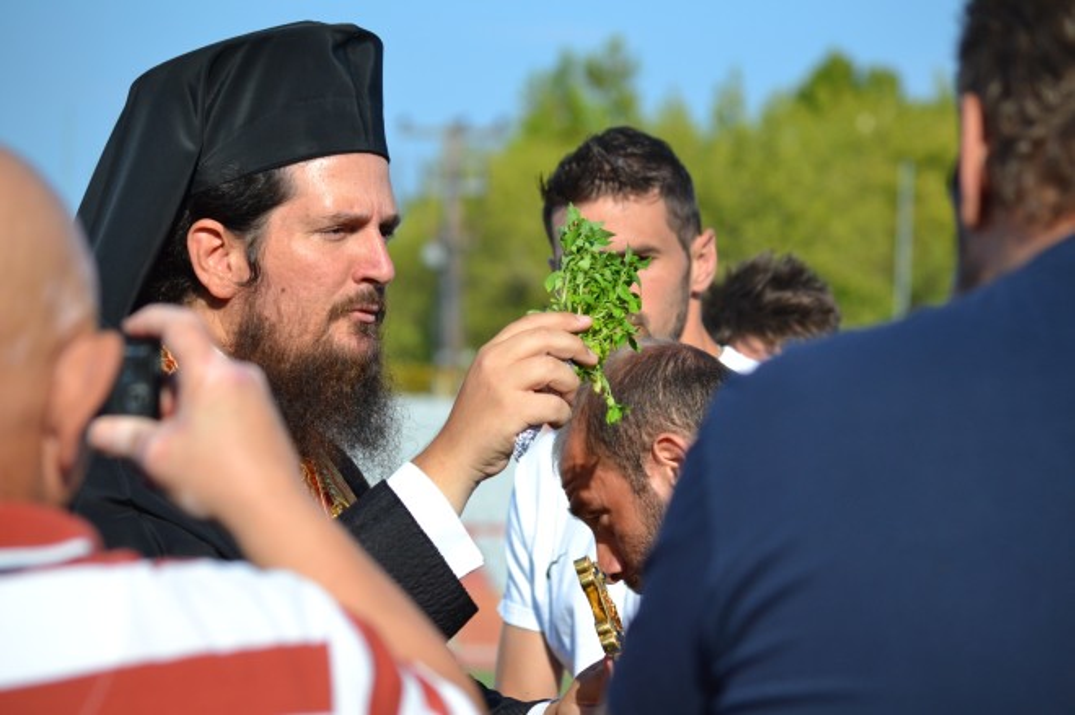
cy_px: 358
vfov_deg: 8.7
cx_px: 538
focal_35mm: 158
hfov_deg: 13.0
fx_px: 4699
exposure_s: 1/1600
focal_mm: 105
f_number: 6.3
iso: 400
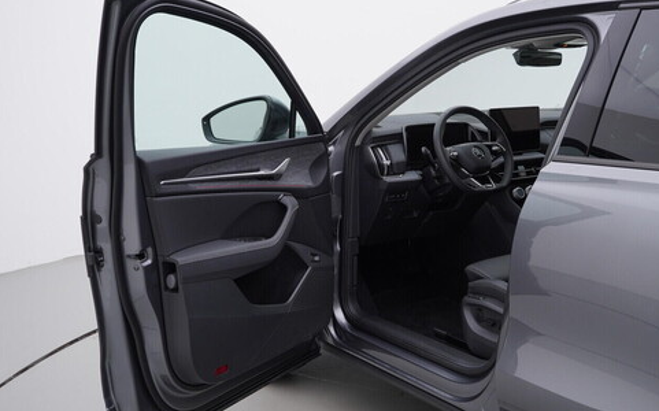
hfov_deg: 47.2
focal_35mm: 42
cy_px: 225
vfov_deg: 30.5
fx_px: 754
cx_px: 352
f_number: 4
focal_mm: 24
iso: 125
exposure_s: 1/80
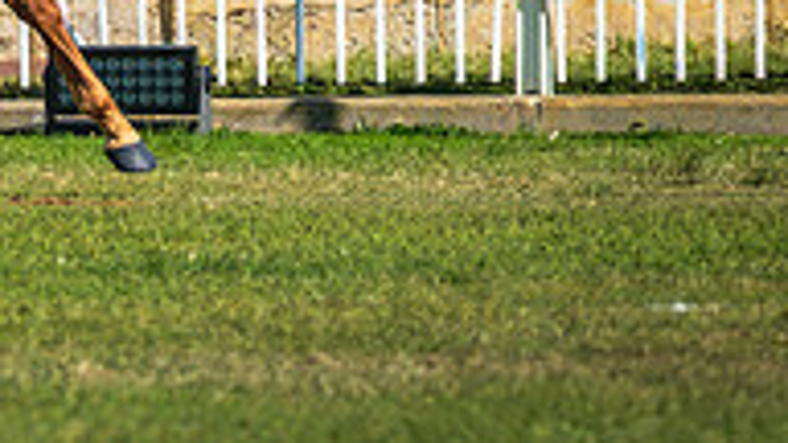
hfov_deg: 2.0
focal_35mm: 1095
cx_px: -333
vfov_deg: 1.1
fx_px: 22880
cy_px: 12
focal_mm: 140
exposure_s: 1/3200
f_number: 3.6
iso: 320
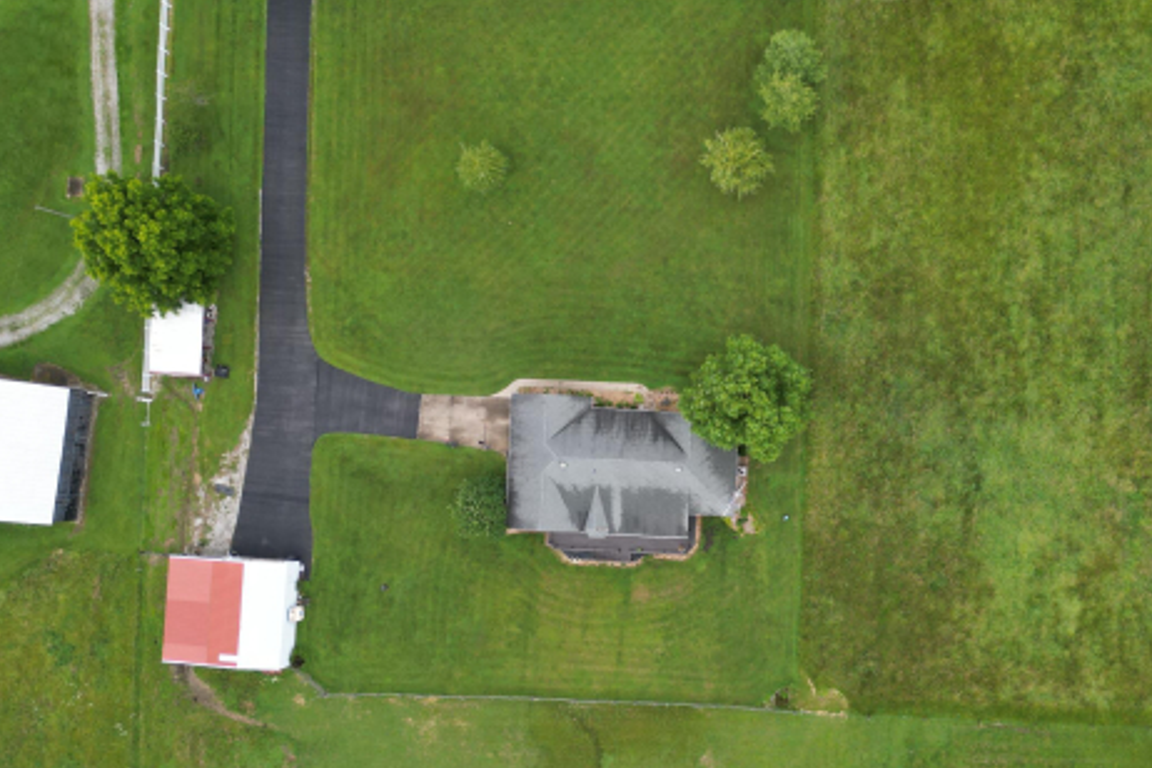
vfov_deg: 36.7
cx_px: 824
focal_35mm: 36
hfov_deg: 51.5
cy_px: 464
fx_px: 1152
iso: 100
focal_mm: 6.72
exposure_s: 1/1000
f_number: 1.7
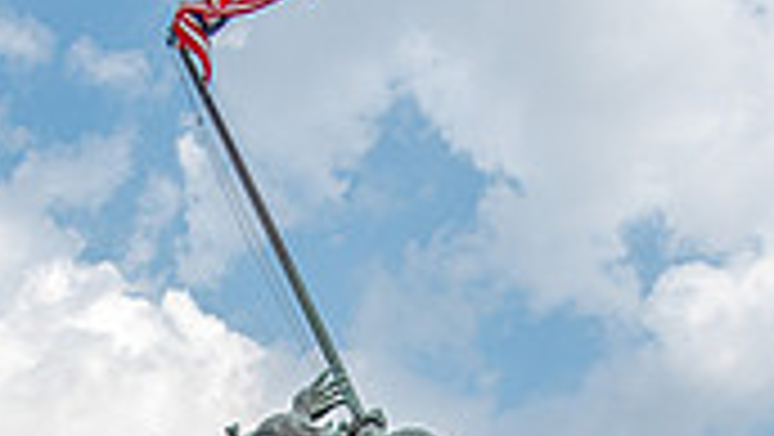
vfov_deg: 13.8
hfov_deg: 24.9
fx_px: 1746
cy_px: 528
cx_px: 297
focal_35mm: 85
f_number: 4
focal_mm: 24
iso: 160
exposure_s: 1/640
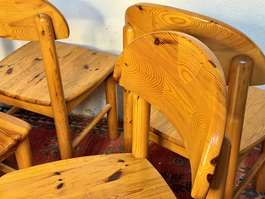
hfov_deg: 38.9
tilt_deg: -32.3
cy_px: 98
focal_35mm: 49
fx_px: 375
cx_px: 133
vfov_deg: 29.7
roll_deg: +0.6
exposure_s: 1/50
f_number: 1.78
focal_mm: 6.76
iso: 100
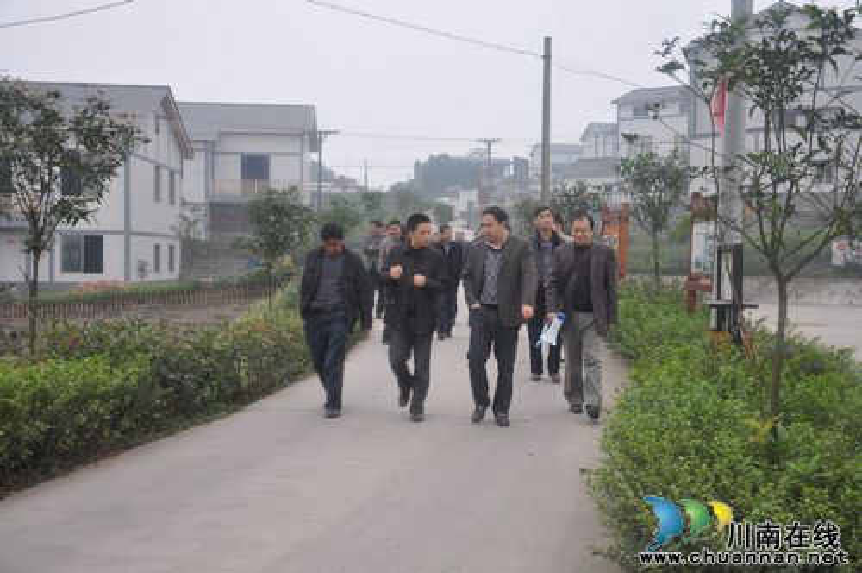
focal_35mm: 45
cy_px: 286
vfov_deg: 29.8
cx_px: 431
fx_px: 1076
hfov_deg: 43.7
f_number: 6.3
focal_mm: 30
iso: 200
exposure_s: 1/40
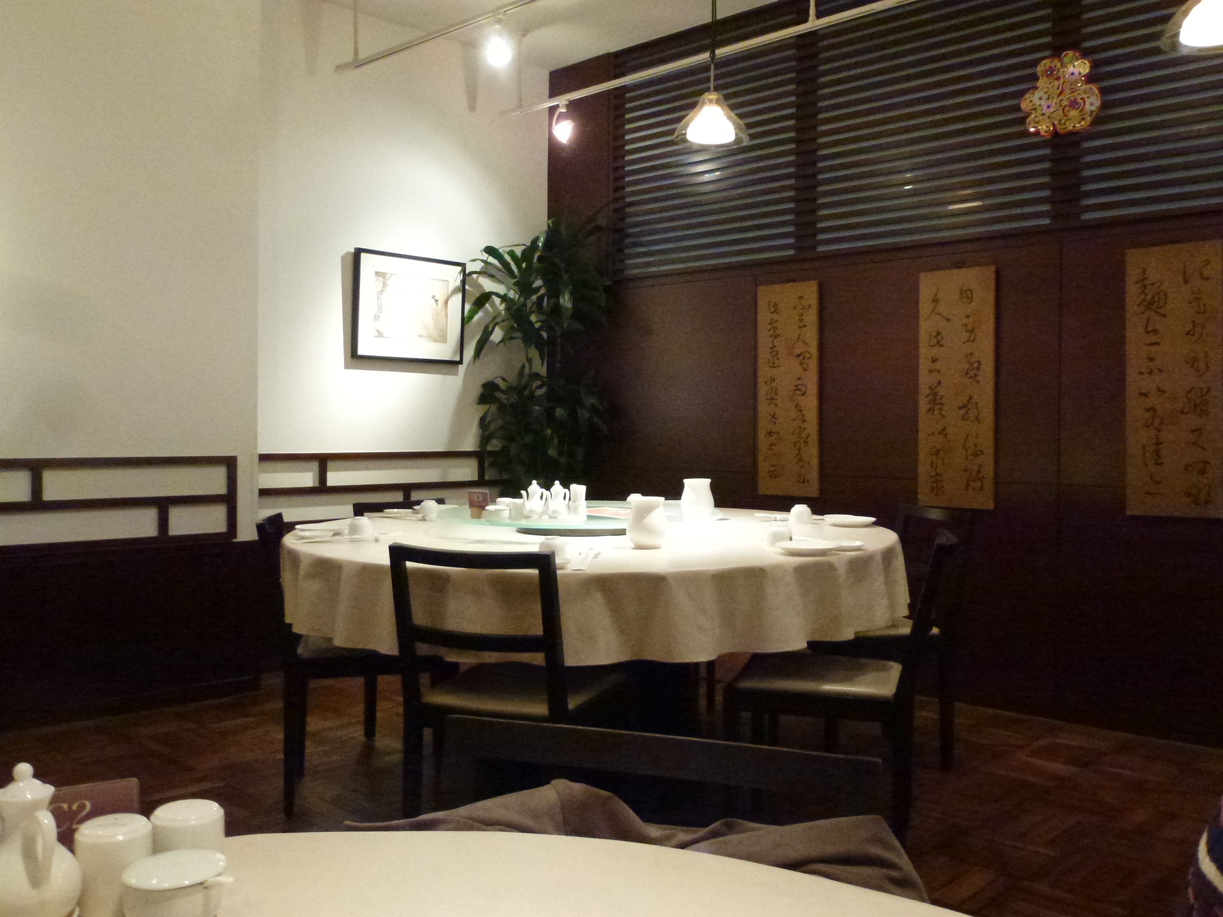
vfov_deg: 46.8
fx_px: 1060
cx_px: 612
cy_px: 458
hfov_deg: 60.0
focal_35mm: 30
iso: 800
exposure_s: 1/40
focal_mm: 5.4
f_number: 3.5
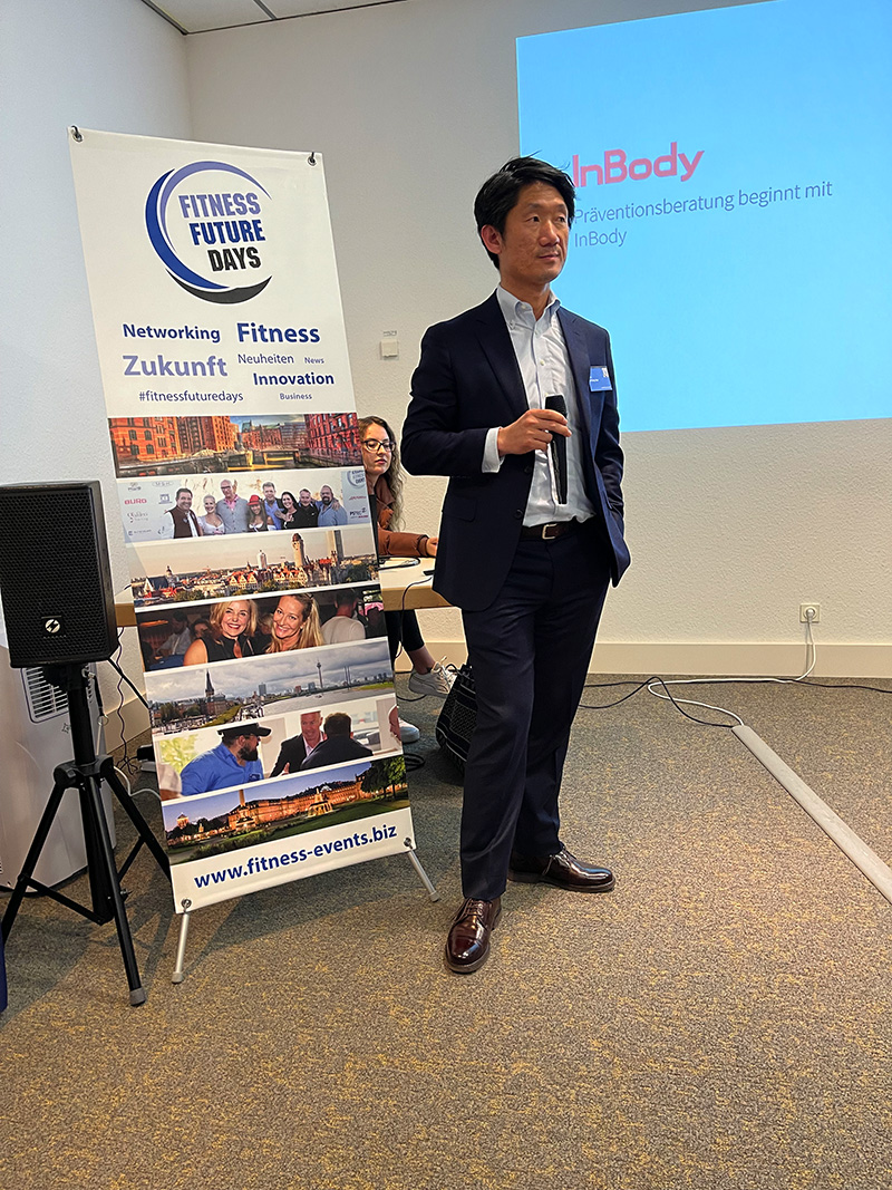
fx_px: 893
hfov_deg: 53.1
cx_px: 446
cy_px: 595
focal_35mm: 26
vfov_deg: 67.3
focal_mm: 5.1
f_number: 1.6
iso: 125
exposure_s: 1/50
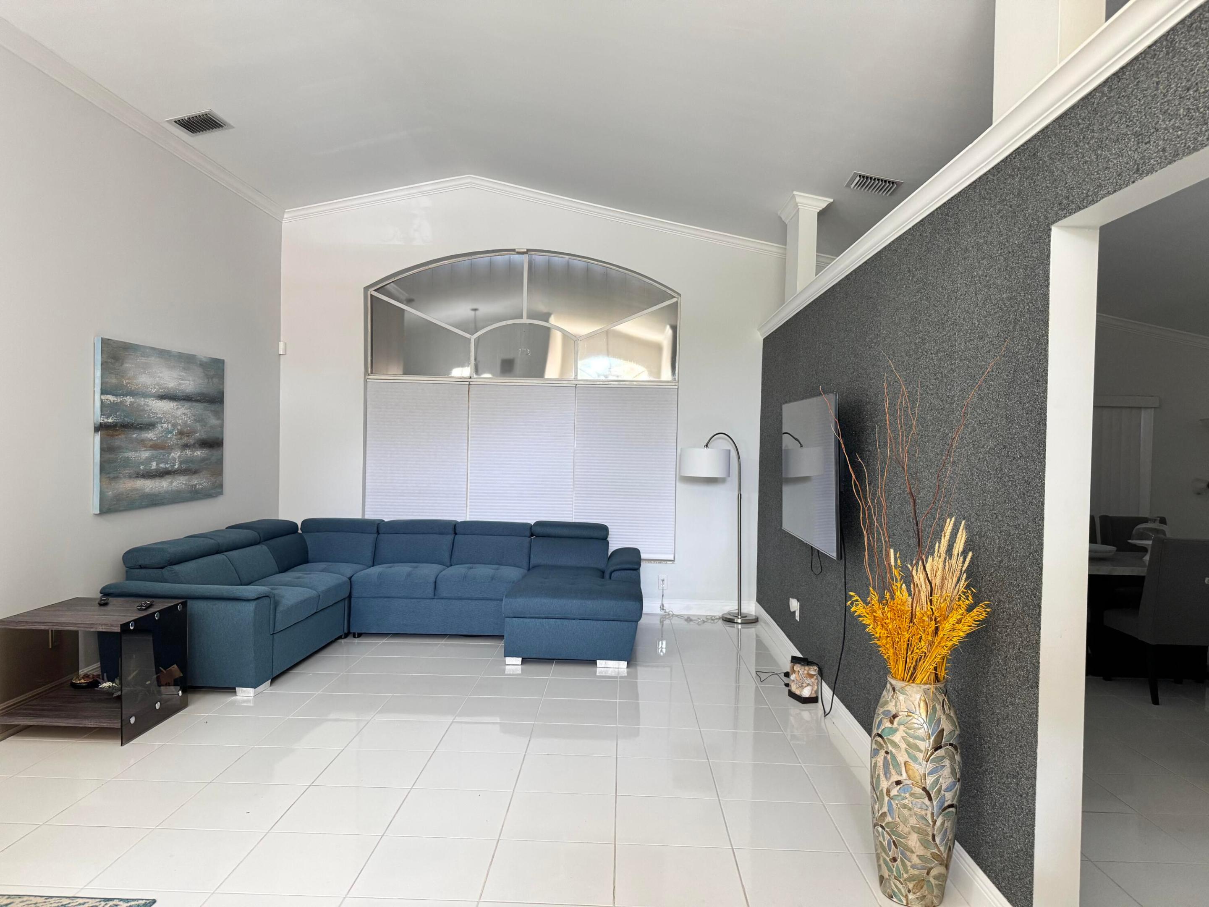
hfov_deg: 71.6
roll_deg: -0.7
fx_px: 838
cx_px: 604
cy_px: 454
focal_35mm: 24
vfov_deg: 56.8
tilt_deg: -1.4
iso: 250
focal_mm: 6.76
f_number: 1.78
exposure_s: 1/60
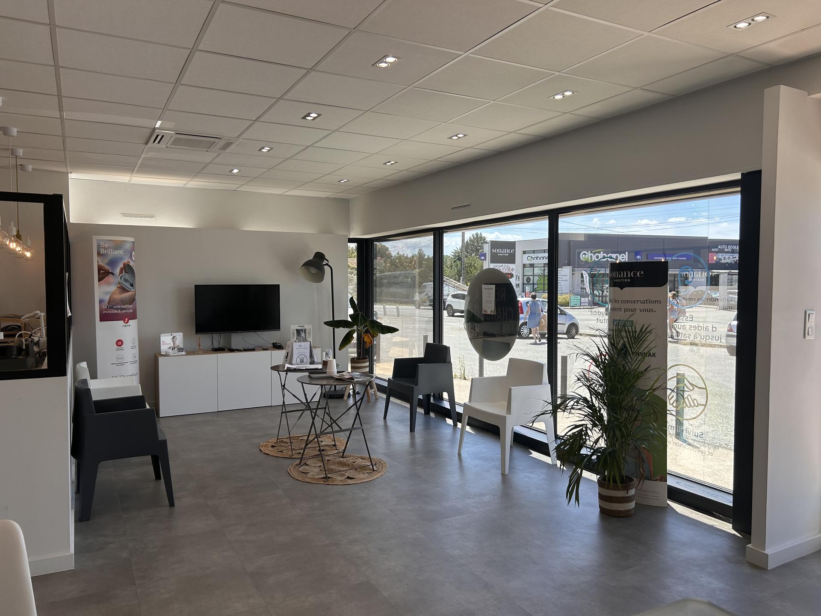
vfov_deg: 53.1
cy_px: 308
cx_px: 410
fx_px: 617
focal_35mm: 26
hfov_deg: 67.3
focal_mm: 5.7
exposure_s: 1/575
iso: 50
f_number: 1.5
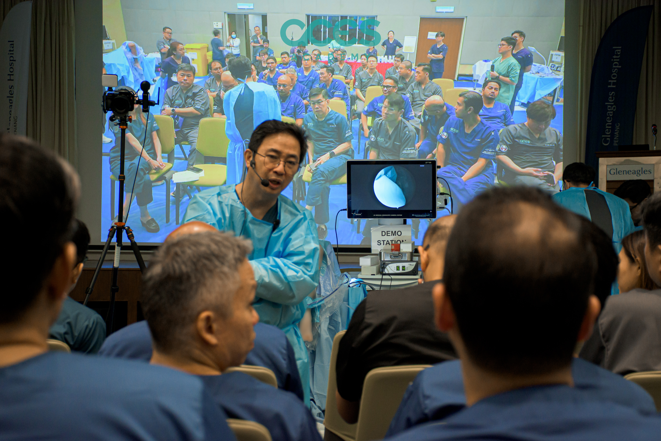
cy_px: 220
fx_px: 1322
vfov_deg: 18.9
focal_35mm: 72
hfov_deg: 28.1
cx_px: 330
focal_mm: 48
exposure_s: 1/80
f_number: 4.5
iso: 720
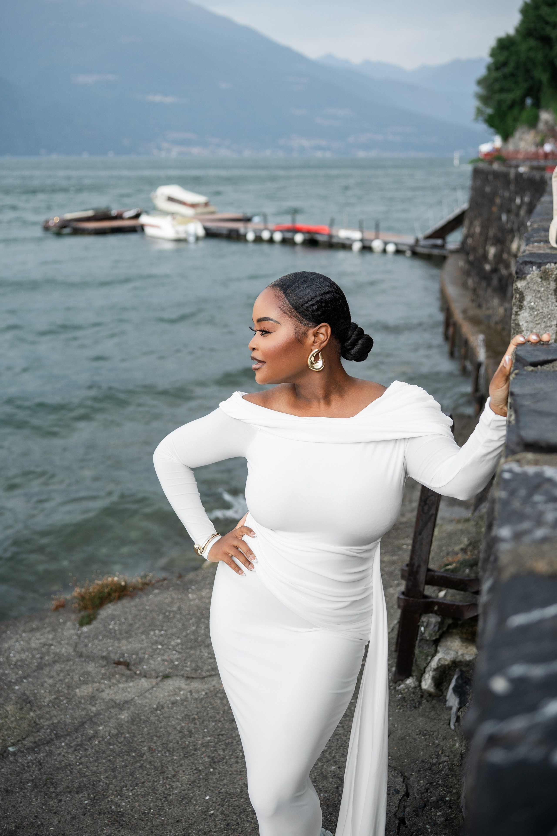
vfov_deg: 54.4
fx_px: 812
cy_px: 418
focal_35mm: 35
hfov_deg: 37.9
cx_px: 278
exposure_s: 1/80
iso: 200
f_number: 2.8
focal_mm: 35
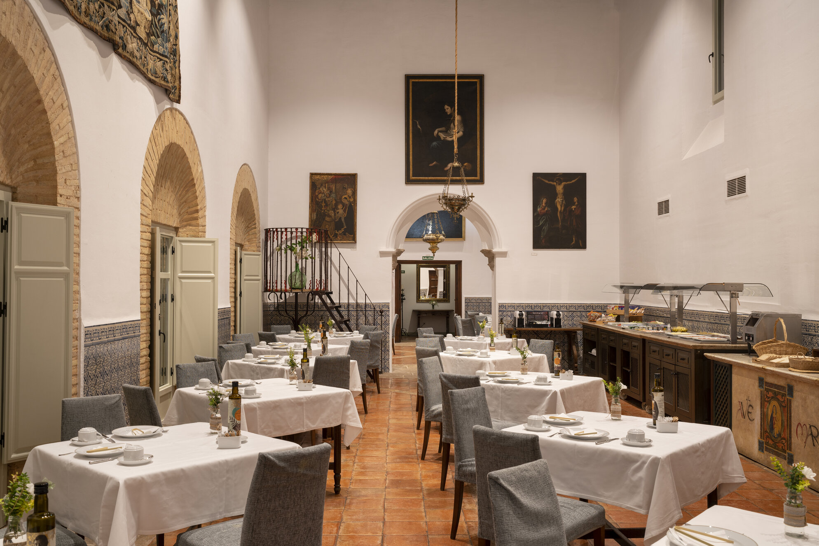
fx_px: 796
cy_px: 273
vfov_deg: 37.9
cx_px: 410
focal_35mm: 35
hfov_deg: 54.4
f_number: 9
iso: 100
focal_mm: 35
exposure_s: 1.6
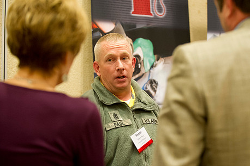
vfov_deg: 14.4
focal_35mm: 95
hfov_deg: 21.4
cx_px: 153
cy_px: 89
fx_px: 659
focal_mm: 75
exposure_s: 1/60
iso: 3200
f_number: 2.8
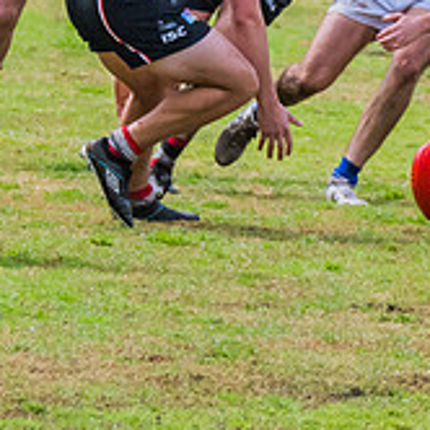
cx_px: 169
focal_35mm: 1976
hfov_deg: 0.9
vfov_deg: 0.9
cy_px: -38
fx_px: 27770
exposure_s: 1/5000
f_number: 7.1
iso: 1250
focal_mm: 320
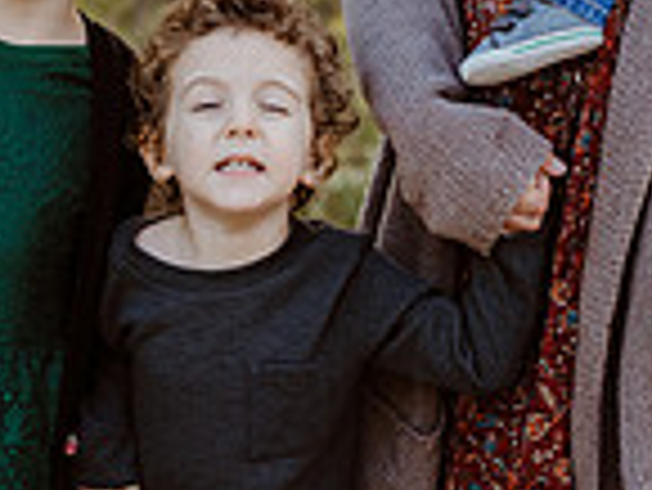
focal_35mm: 149
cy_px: 247
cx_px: 99
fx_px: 2809
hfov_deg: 13.2
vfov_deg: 10.0
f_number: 3.2
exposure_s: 1/500
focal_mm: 50
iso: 400
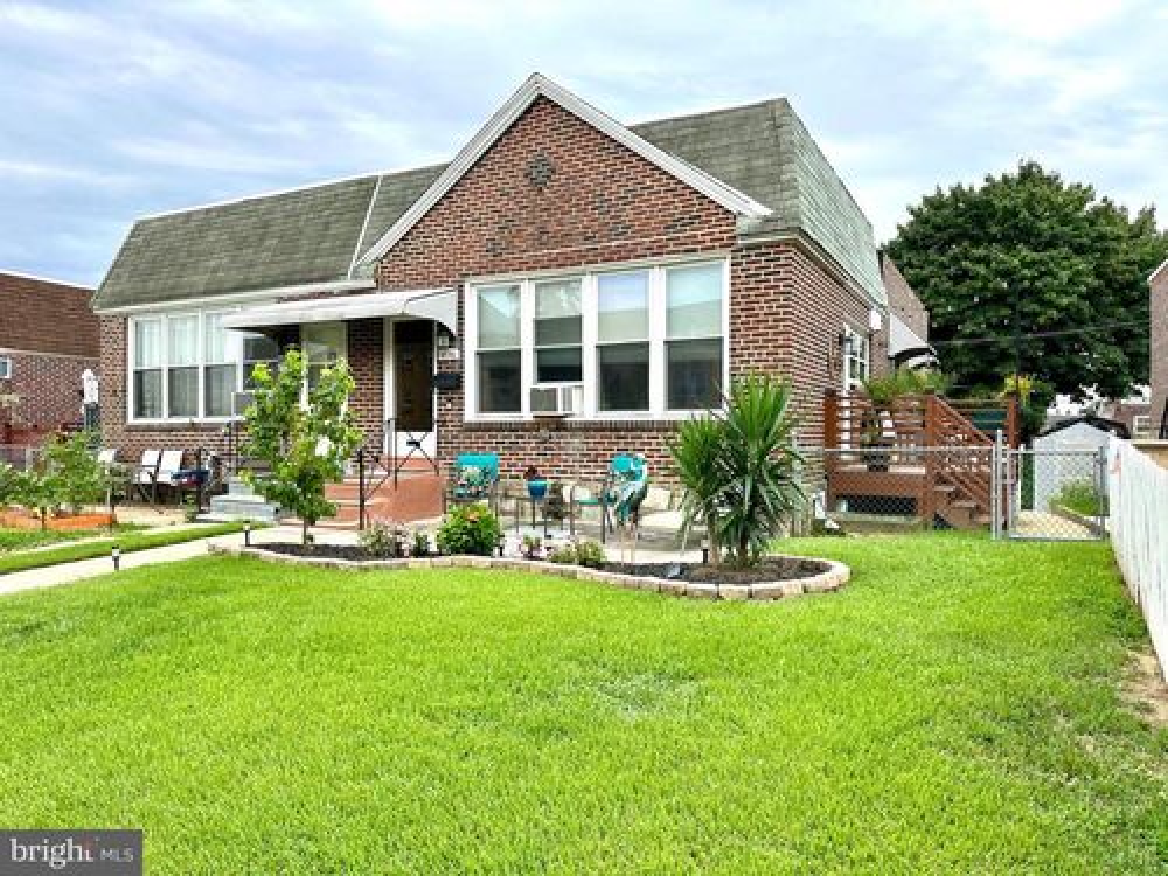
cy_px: 438
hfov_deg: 71.6
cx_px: 584
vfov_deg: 56.8
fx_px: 810
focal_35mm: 24
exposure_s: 1/943
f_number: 1.78
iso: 80
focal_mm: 6.86
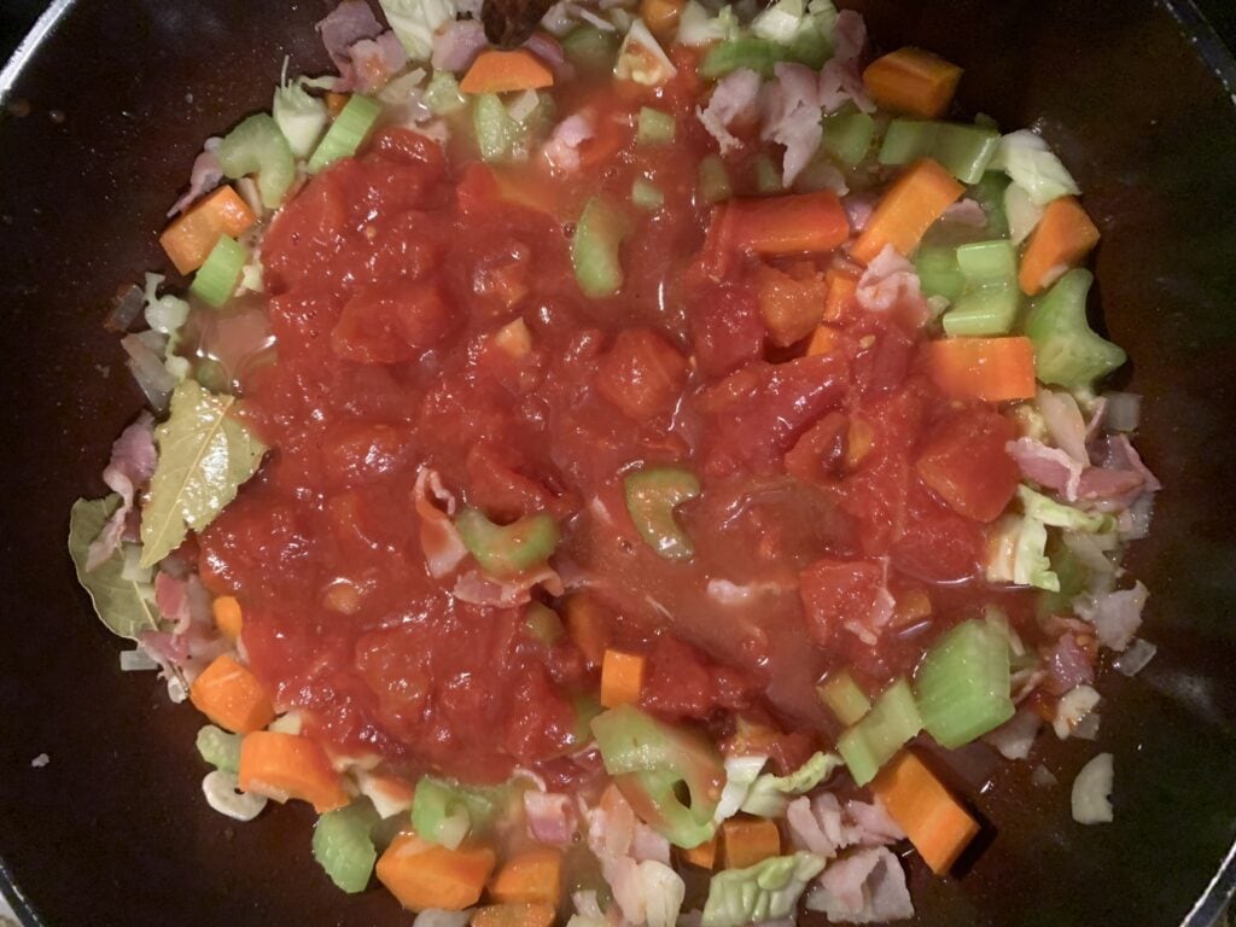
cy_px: 464
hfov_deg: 67.3
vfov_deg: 53.1
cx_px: 618
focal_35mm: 26
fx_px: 928
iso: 500
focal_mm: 4.25
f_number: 1.8
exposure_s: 1/25
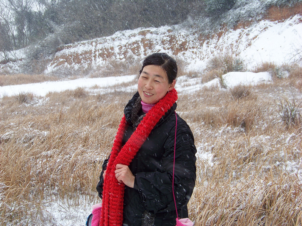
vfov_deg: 17.0
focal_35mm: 87
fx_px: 759
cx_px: 151
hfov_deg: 22.5
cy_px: 113
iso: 64
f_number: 3.6
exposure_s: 1/160
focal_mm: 14.6
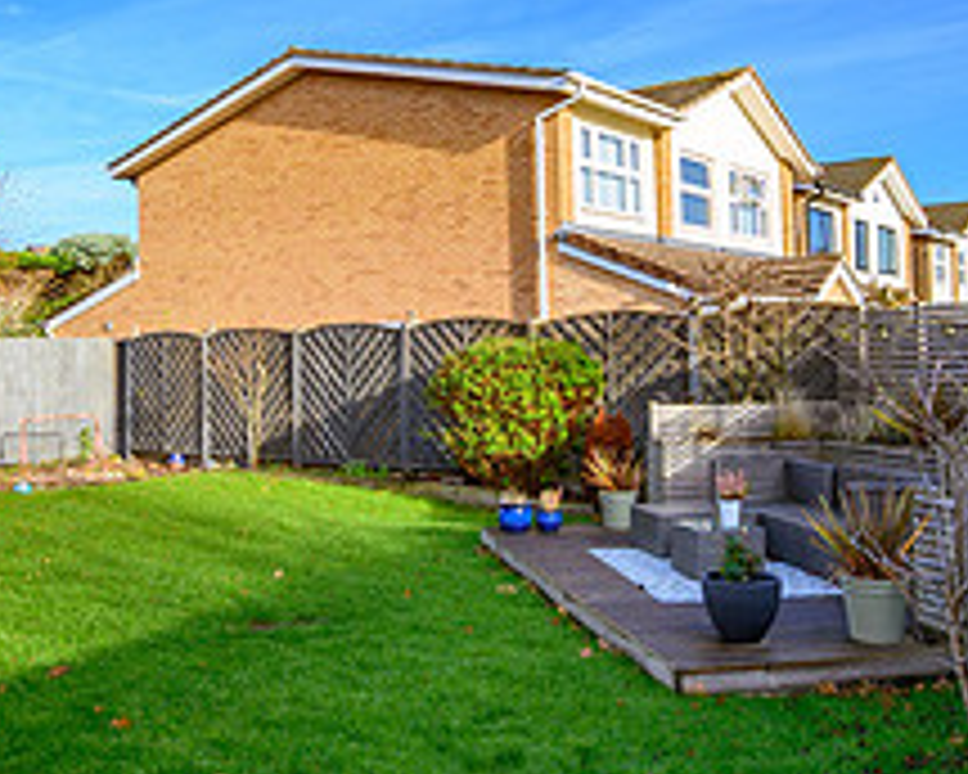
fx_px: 1089
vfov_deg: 39.0
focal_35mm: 38
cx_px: 482
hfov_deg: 47.9
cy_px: 317
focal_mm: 15
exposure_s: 1/30
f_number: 14
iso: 100
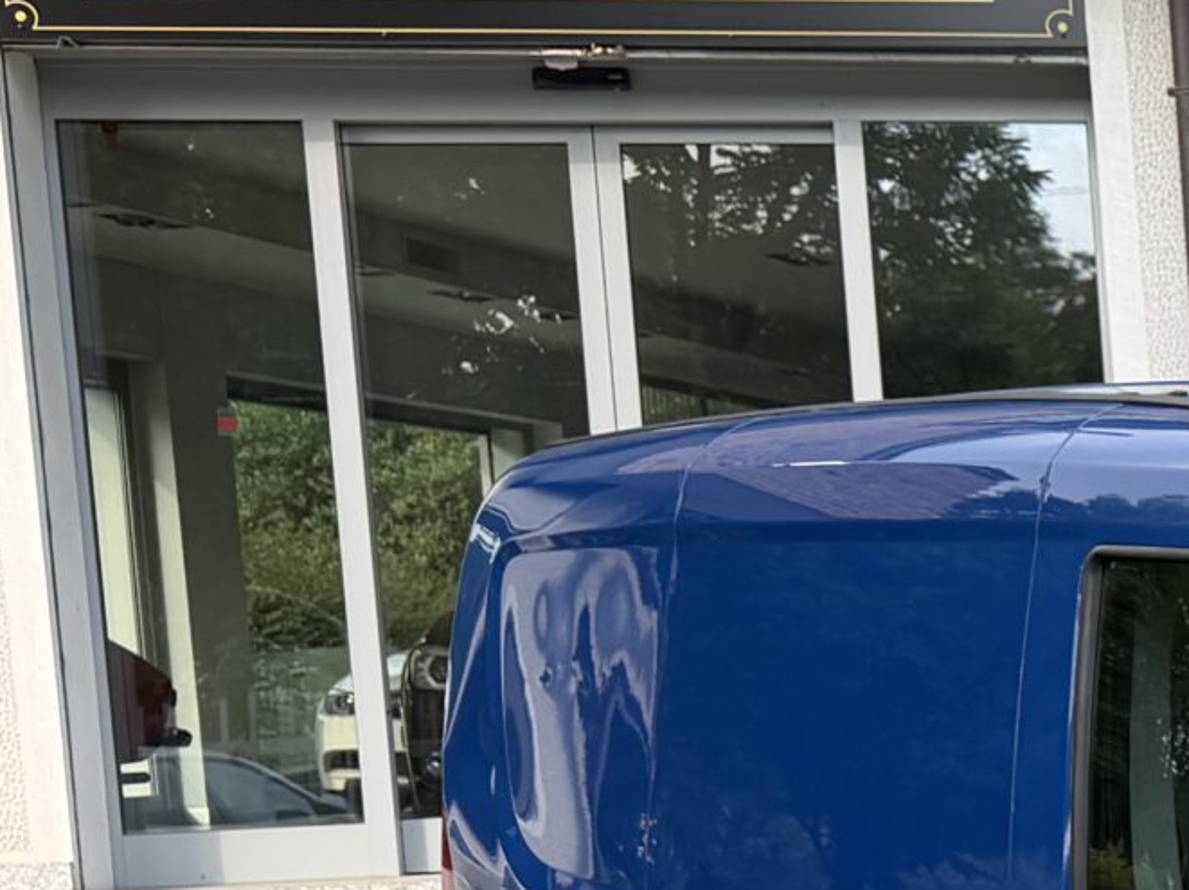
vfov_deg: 15.4
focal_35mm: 93
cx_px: 2038
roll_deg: +2.6
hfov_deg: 17.7
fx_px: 3193
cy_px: 985
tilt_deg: -5.8
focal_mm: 6.76
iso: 100
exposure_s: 1/1174
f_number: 1.78
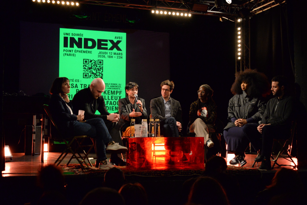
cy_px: 102
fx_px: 495
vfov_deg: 23.4
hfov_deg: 34.5
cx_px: 154
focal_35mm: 58
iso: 6400
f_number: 4.8
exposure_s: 1/160
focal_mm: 58
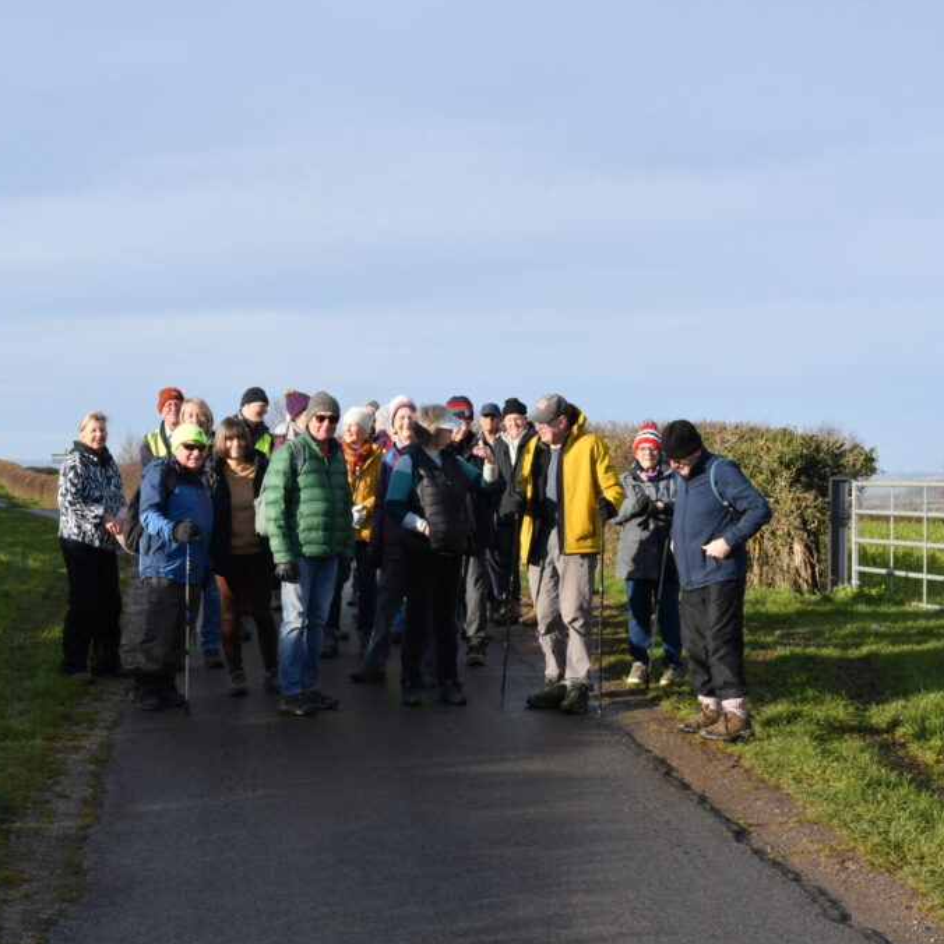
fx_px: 2087
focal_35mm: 68
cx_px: 411
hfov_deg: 25.5
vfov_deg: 25.5
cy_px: 473
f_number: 11
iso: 400
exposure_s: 1/200
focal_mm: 35
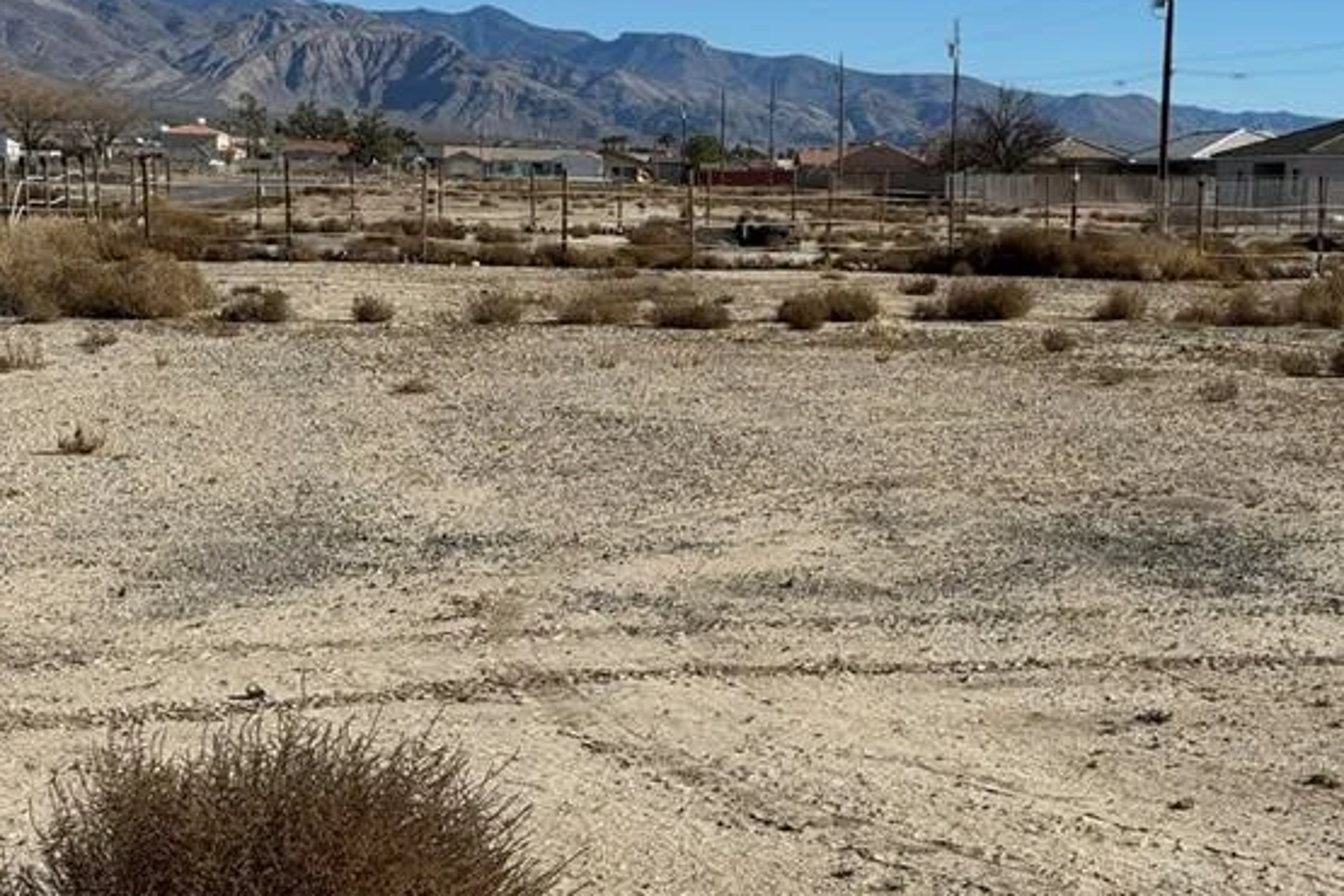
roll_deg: -2.1
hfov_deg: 27.9
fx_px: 2688
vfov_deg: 18.9
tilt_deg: -7.1
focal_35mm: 72
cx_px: 867
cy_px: 496
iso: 64
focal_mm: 6.86
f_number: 1.78
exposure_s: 1/7092
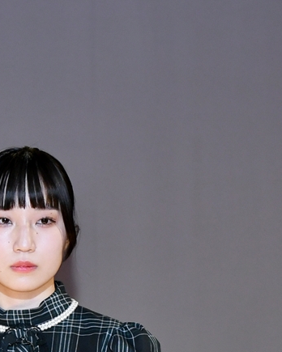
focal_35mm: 720
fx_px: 7511
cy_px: 539
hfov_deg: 2.2
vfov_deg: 2.7
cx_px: 17
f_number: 5.6
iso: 800
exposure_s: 1/250
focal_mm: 116
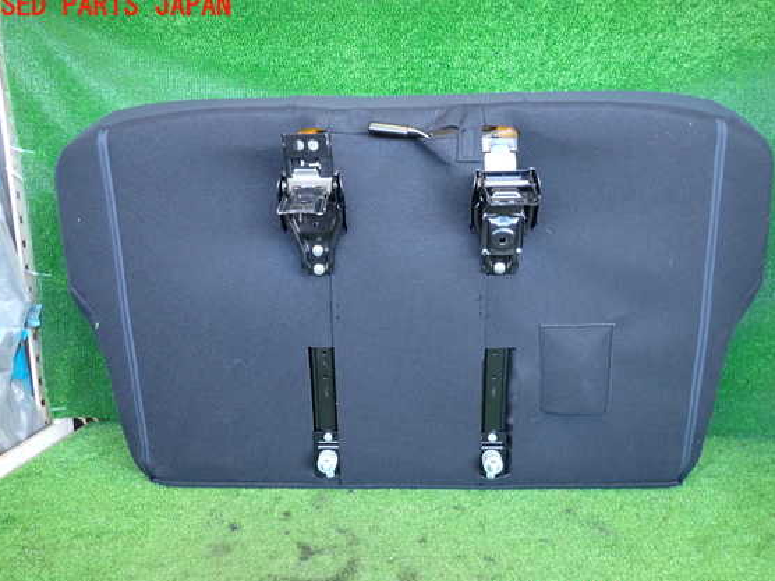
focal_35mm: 27
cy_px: 302
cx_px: 396
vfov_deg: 51.3
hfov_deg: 65.3
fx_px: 604
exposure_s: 1/30
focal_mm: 4.5
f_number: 2
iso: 250
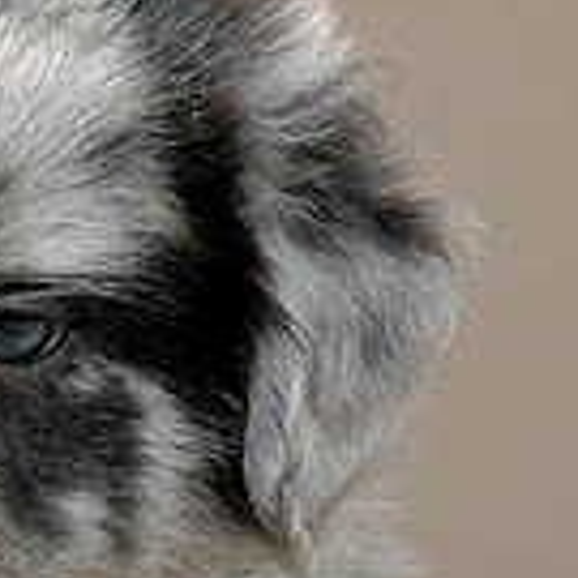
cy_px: 460
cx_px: -116
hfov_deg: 4.4
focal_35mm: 397
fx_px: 7500
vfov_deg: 4.4
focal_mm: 70
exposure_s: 1/500
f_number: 14
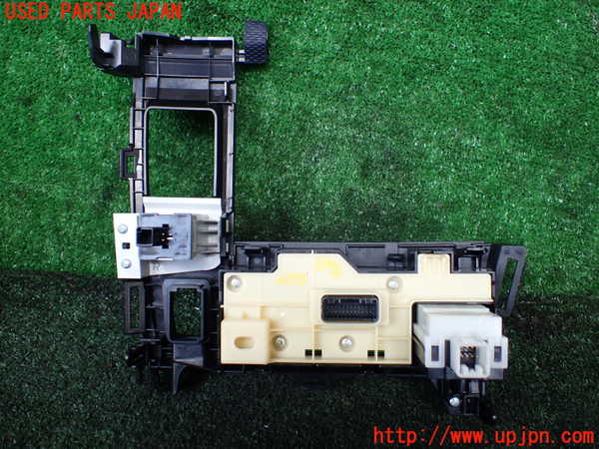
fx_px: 519
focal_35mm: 30
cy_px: 224
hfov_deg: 60.0
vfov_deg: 46.8
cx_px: 300
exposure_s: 1/125
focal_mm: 5.4
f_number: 2.3
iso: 125
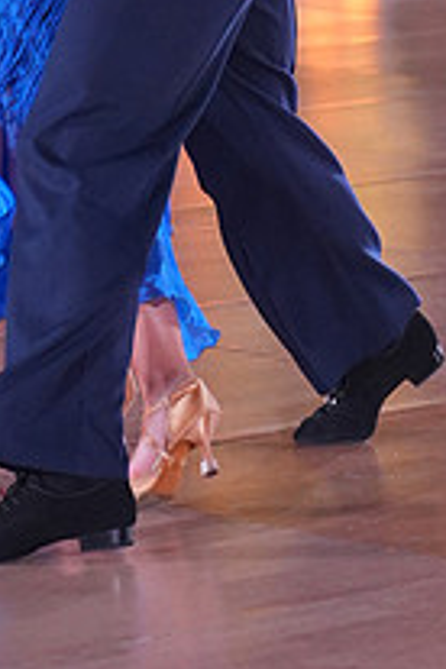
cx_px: 176
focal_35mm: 294
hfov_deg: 4.7
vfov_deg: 6.9
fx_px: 5463
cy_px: -239
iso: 1250
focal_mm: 70
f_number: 4
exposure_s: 1/400
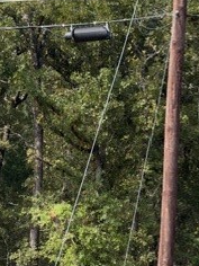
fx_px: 2077
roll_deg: -4.9
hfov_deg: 5.5
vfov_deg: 7.3
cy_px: 126
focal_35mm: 271
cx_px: 196
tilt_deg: +5.4
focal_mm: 16.89
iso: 50
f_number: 2.8
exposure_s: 1/302
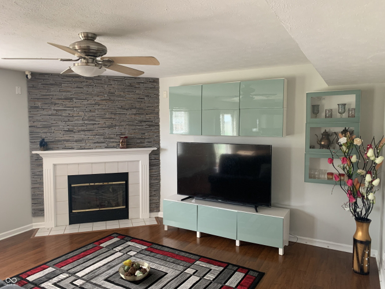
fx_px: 289
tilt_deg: -5.9
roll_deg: +0.1
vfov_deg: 53.0
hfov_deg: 67.3
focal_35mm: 26
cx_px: 192
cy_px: 144
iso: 160
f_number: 1.8
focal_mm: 4.25
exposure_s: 1/60
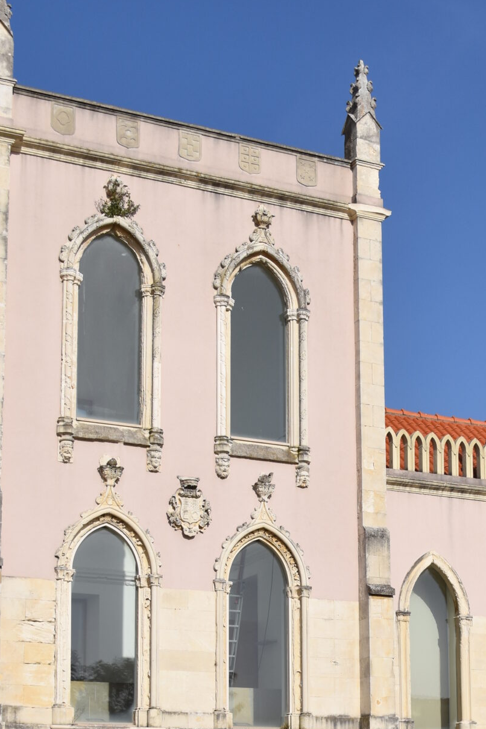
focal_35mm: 73
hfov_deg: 18.5
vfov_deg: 27.2
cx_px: 366
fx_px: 1479
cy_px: 581
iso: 160
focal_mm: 23
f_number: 5.6
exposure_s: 1/1600
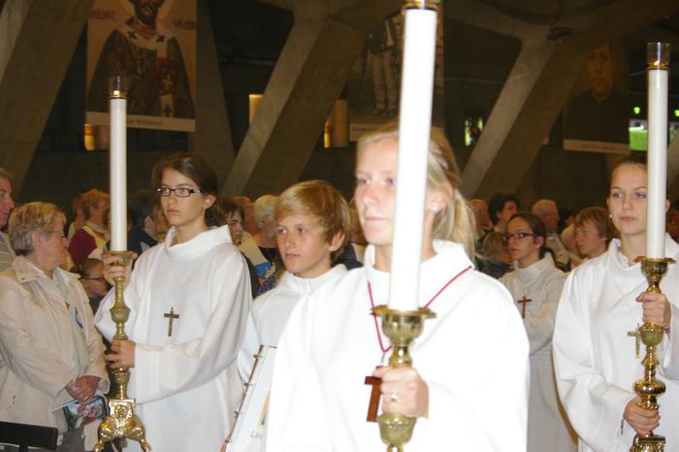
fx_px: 1414
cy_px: 226
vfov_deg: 18.2
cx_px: 340
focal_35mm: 75
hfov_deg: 27.0
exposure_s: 1/60
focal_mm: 50
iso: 800
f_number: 5.6
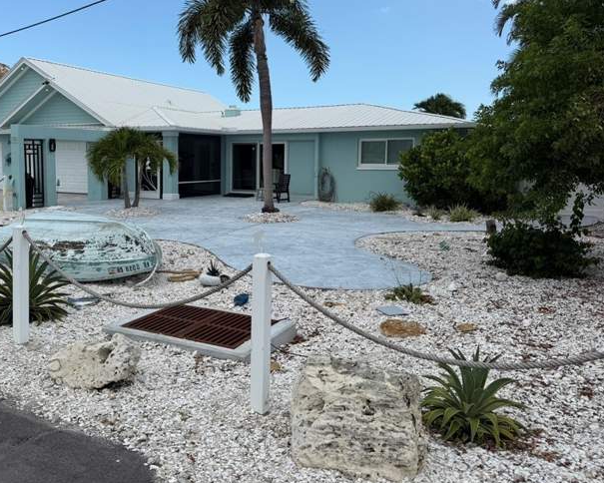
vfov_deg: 46.9
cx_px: 227
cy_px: 203
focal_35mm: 31
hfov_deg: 56.5
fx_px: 554
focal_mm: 6.76
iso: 80
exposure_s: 1/4673
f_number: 1.78
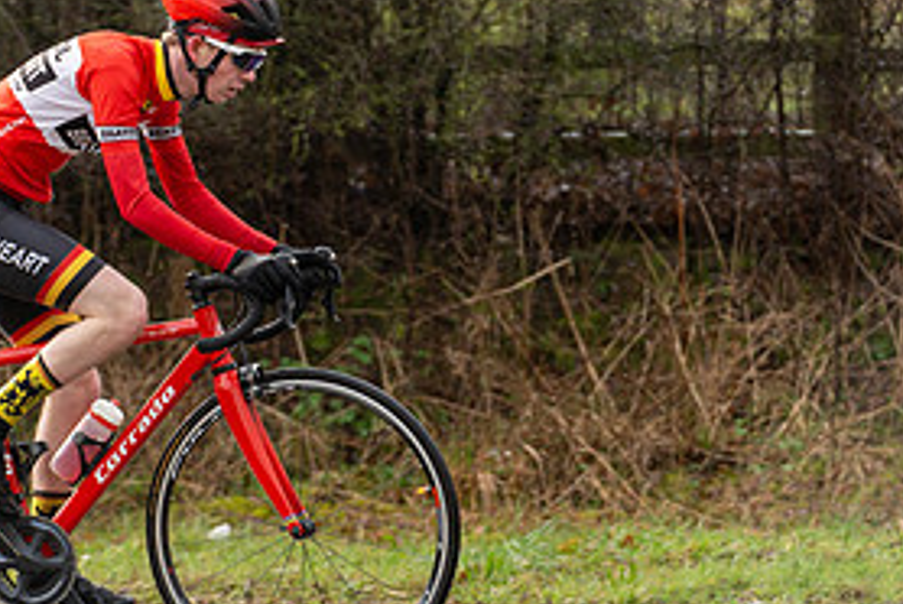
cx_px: 114
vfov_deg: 5.7
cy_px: 63
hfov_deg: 8.5
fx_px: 6076
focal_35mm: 242
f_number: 3.5
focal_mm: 116
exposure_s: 1/1000
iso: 320
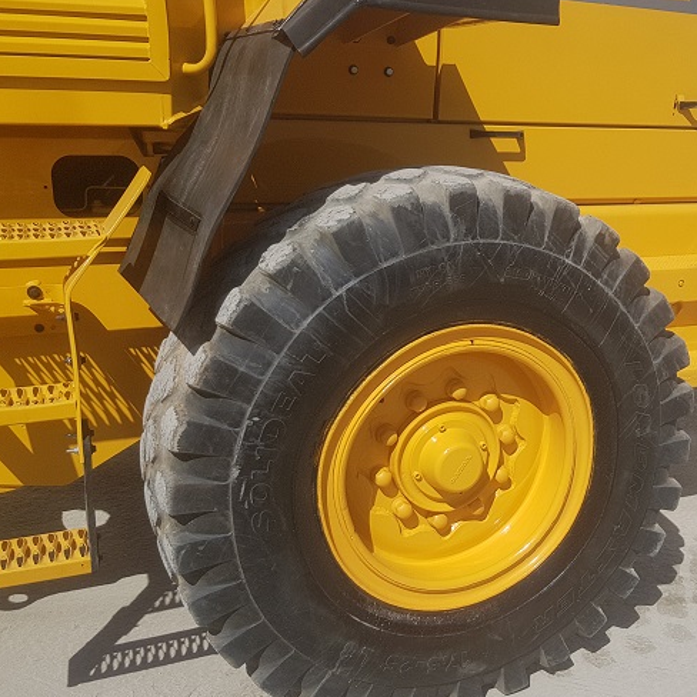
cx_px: 491
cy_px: 361
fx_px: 866
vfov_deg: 43.9
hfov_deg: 43.0
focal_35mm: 38
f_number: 1.7
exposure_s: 1/3728
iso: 40
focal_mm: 4.2
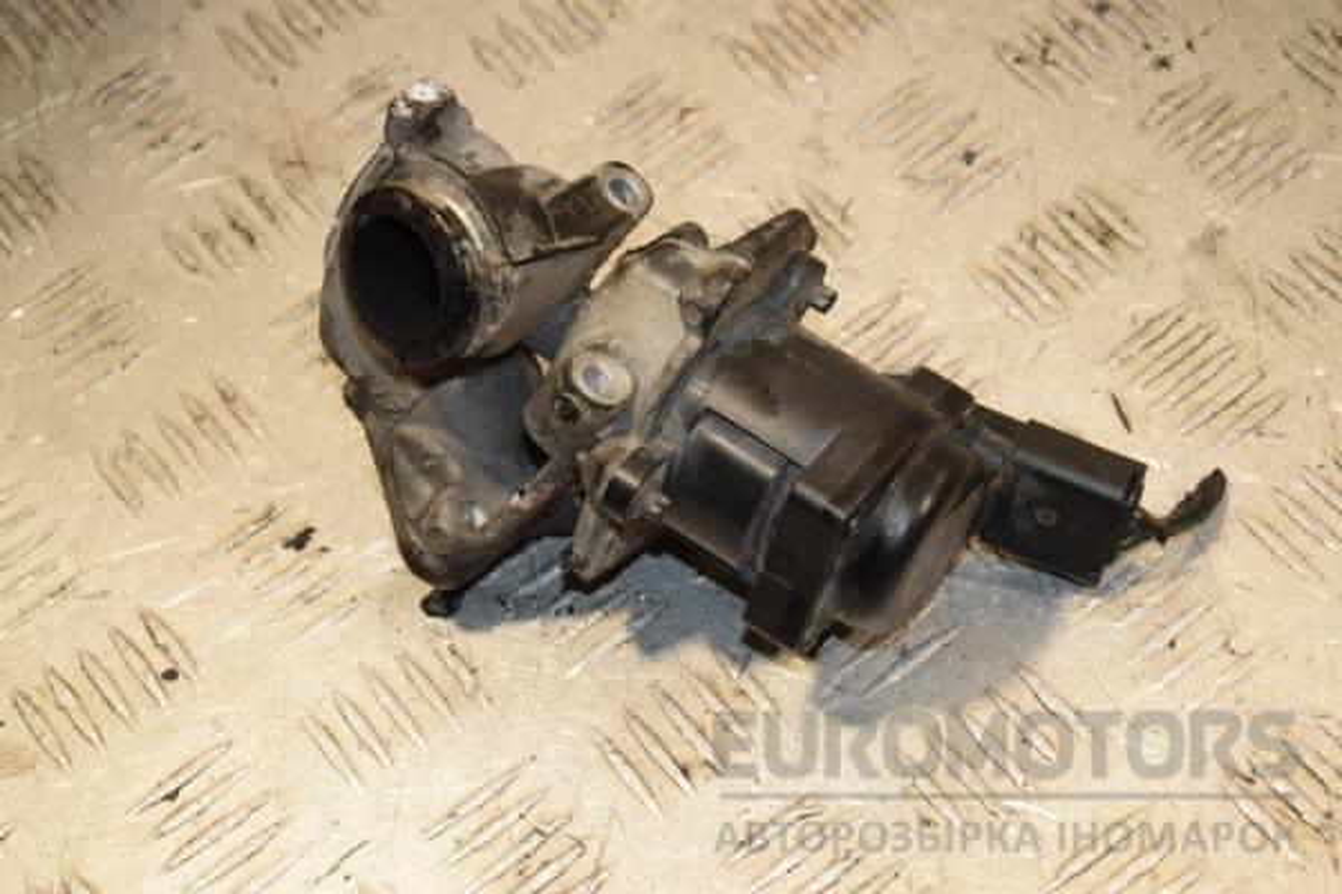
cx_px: 671
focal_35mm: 87
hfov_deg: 23.4
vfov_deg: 15.7
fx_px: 3243
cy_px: 447
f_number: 7.1
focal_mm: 58
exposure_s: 1/200
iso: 800
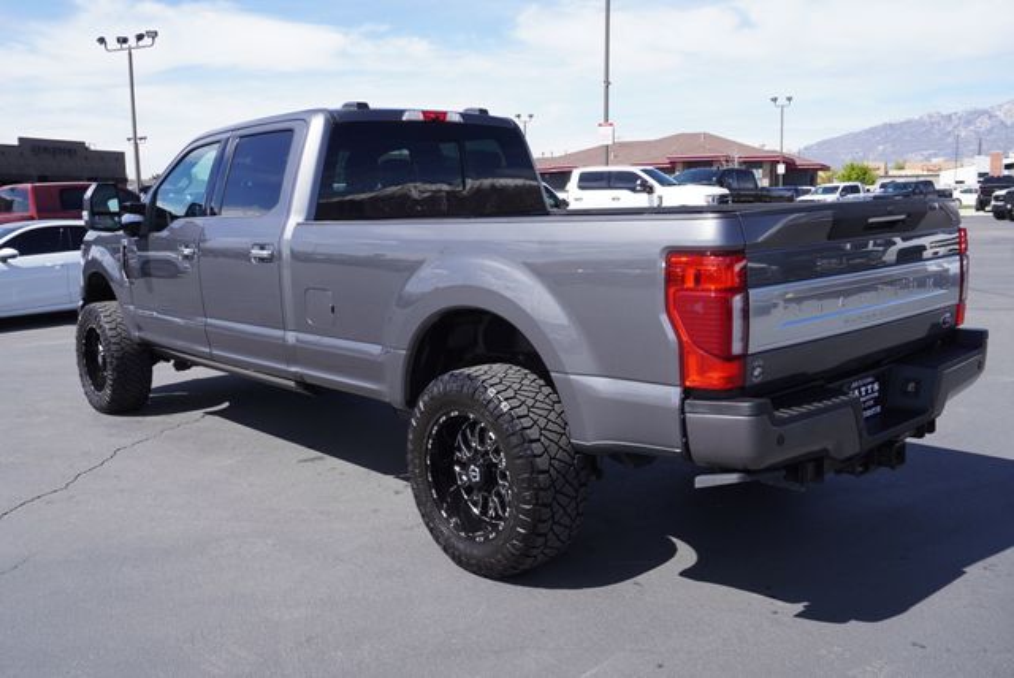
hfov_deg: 57.2
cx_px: 507
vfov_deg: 40.0
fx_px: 930
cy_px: 339
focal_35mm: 33
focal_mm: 22
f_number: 7.1
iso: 100
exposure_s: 1/200
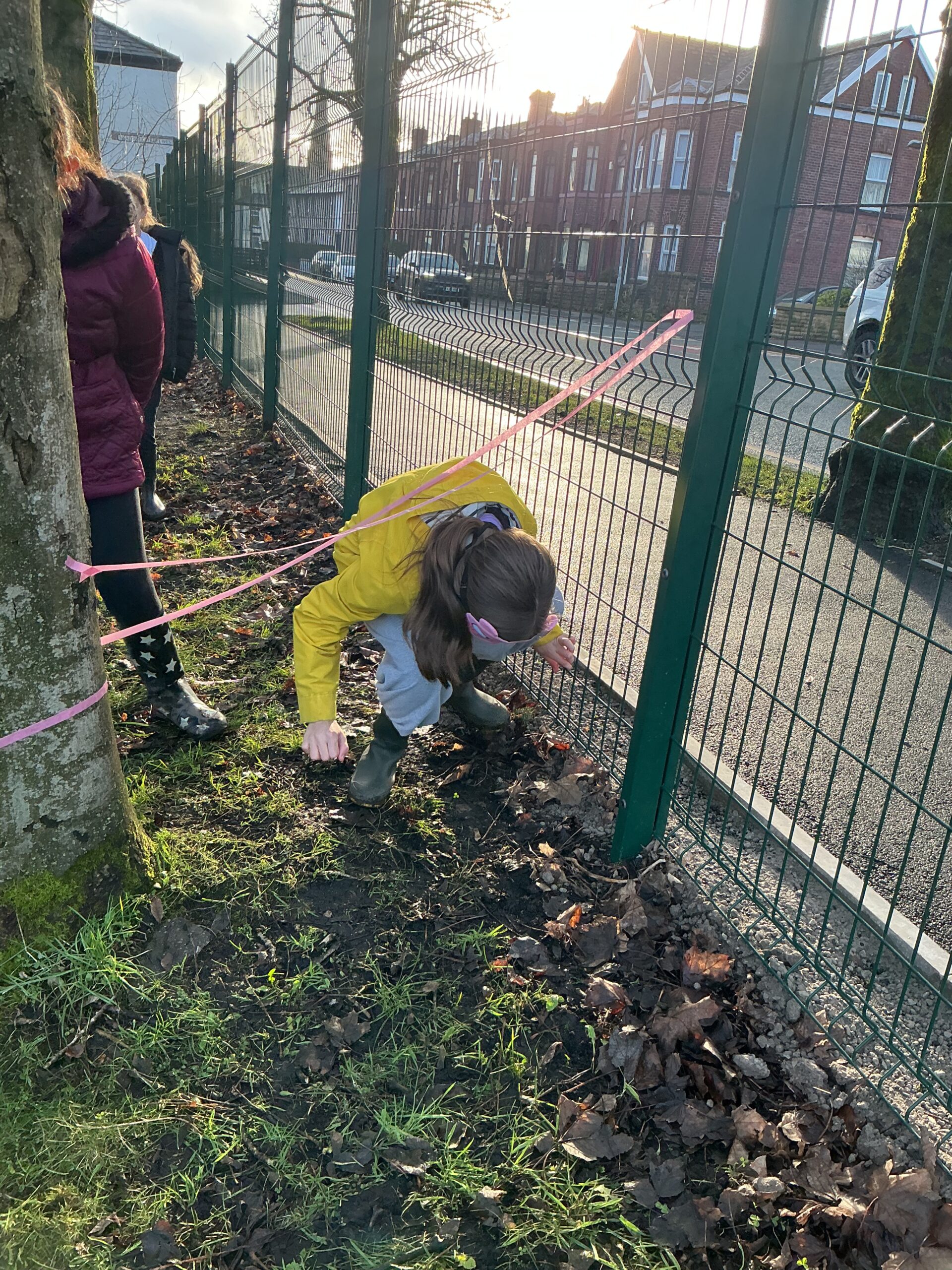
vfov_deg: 61.7
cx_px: 476
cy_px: 635
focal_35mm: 29
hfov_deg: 48.2
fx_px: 1063
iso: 32
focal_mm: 3
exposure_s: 1/163
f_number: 1.8
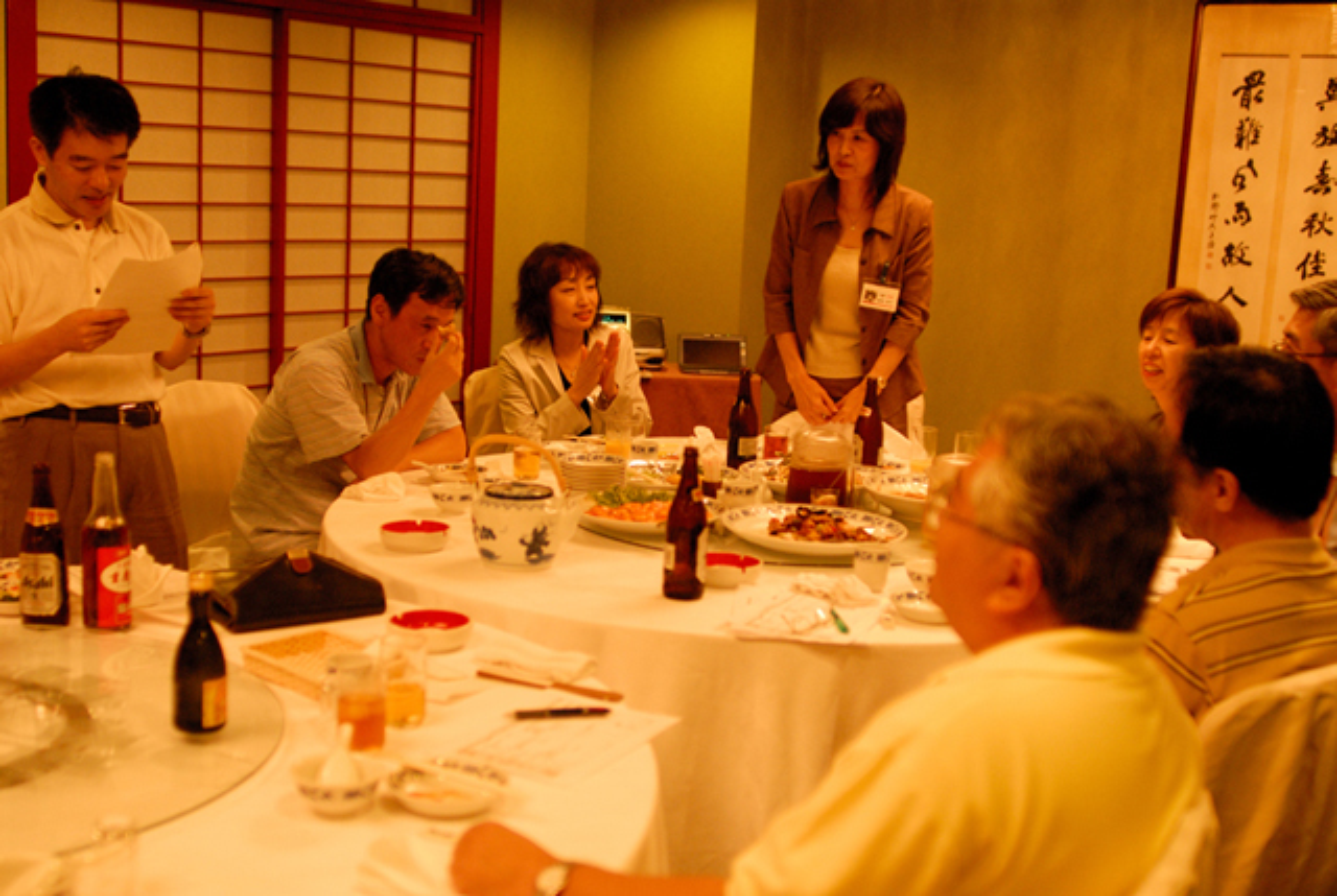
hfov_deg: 46.3
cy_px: 448
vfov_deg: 32.0
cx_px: 668
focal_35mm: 42
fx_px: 1562
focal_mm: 28
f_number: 2
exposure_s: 1/125
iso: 800
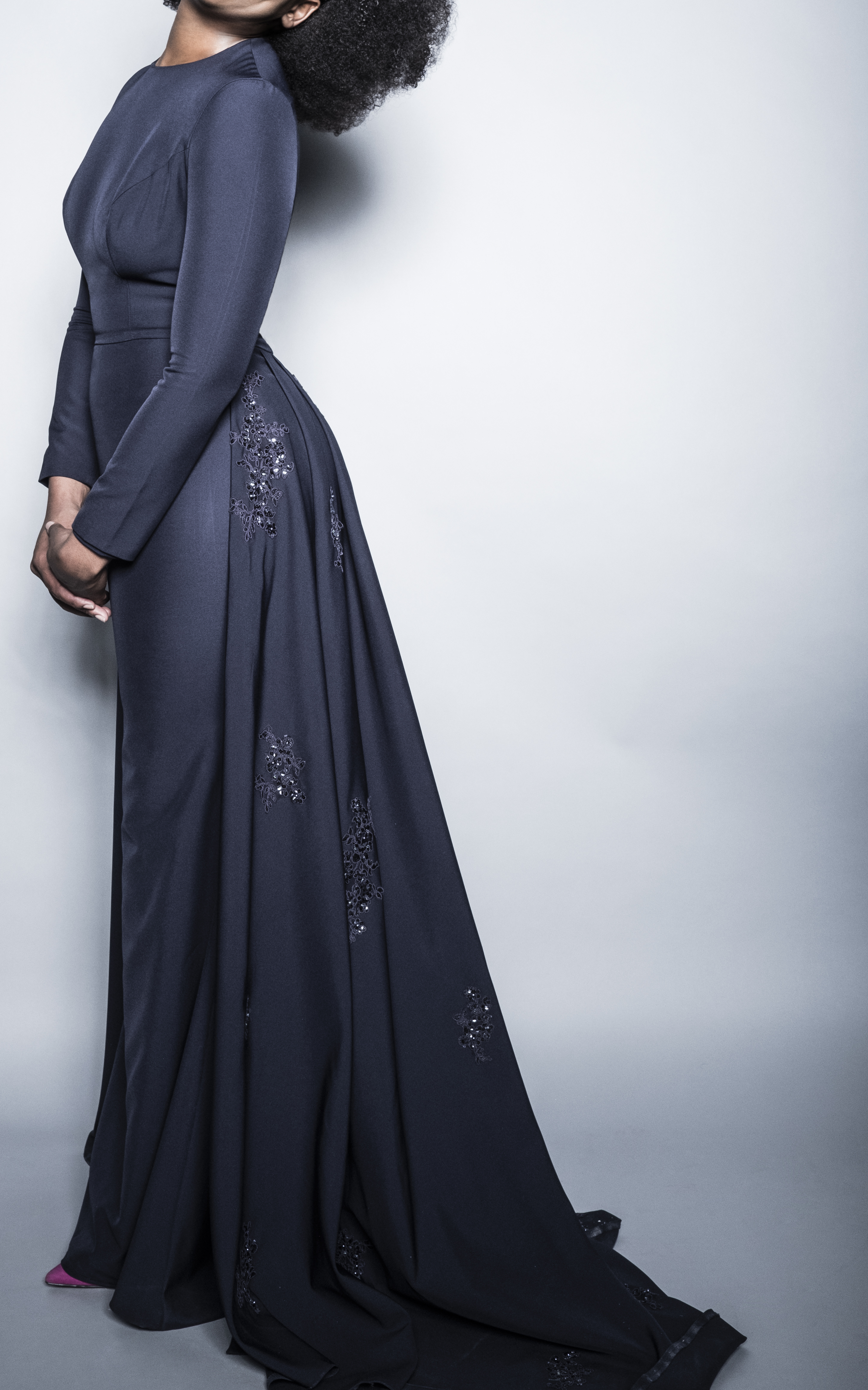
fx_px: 1741
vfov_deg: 43.3
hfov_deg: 27.8
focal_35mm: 46
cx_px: 283
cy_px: 563
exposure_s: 1/250
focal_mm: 23
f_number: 10
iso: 400
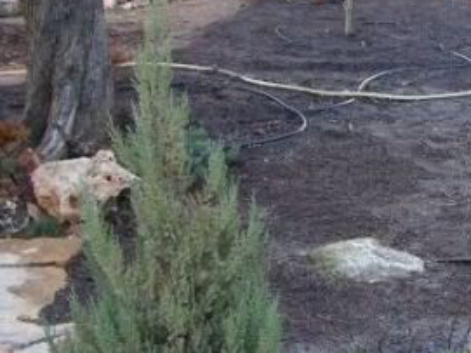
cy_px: 120
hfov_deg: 21.7
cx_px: 528
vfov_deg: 17.3
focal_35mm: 85
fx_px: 1156
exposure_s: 1/40
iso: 80
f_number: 3.2
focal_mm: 6
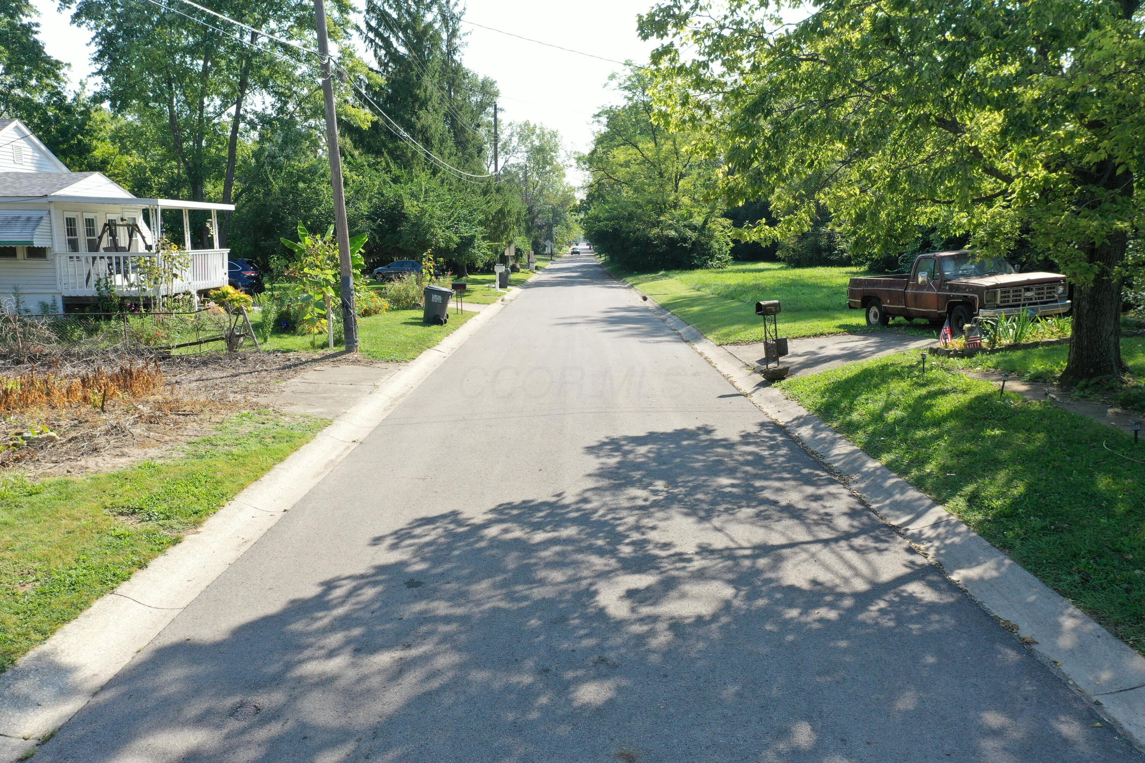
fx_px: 890
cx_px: 572
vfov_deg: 46.4
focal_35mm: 28
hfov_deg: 65.5
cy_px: 382
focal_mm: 10.26
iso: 100
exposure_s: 1/240
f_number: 5
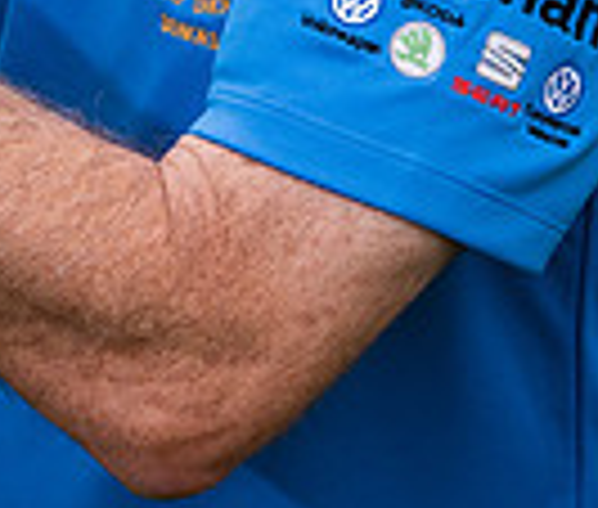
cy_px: -403
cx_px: 98
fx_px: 4643
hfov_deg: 7.4
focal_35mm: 256
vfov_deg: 6.1
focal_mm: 50
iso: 400
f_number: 7.1
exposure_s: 1/250
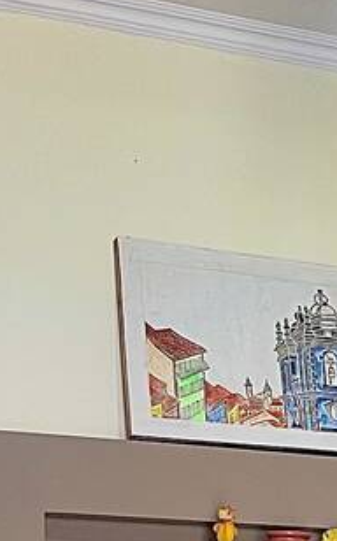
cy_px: 789
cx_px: 611
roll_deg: +0.2
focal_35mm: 124
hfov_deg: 10.0
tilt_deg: -4.2
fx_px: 1826
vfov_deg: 15.6
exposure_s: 1/60
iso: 125
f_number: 1.6
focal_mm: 5.1
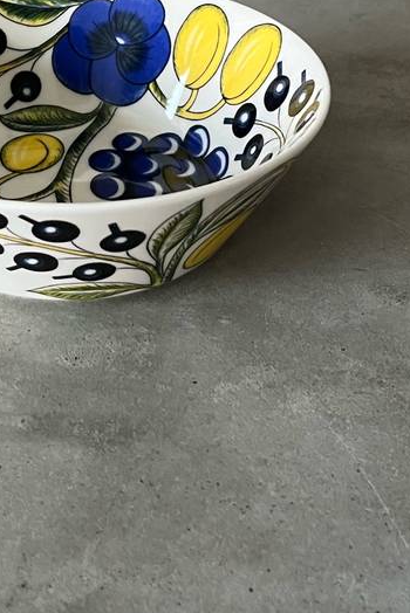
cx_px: 87
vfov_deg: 29.2
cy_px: 51
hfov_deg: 20.4
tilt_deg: -25.8
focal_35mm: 66
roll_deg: +0.7
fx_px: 1126
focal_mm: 5.1
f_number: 1.6
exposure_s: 1/55
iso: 500
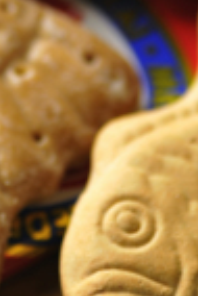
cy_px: -71
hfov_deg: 2.9
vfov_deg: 4.3
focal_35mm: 474
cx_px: -100
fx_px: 3901
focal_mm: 90
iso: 200
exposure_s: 1/25
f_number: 5.6
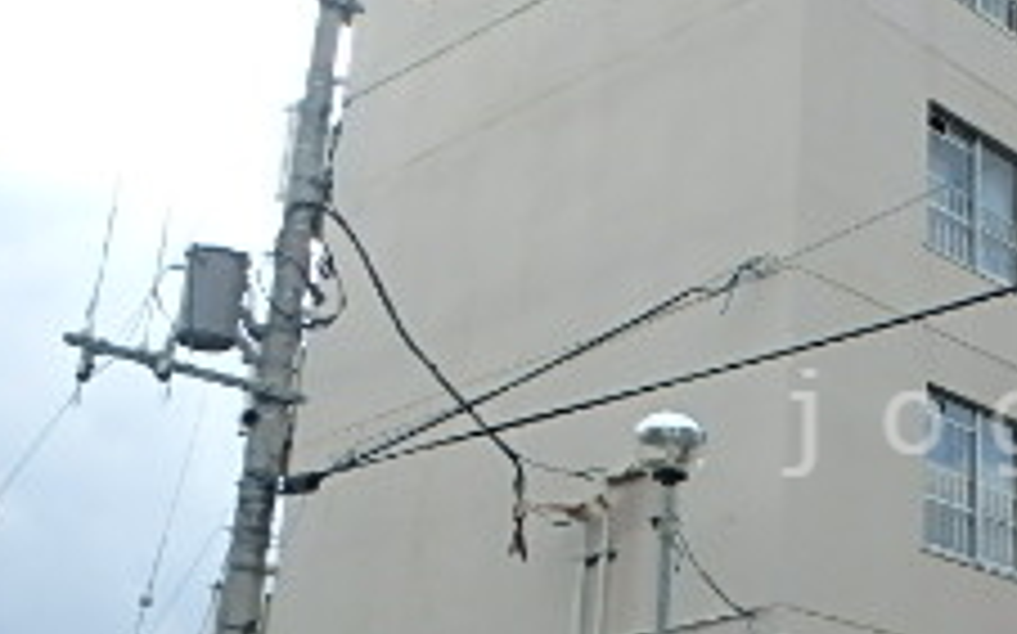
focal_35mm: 63
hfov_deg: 29.6
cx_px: 1089
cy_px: 423
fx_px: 1745
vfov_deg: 20.5
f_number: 3.5
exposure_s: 1/400
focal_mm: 3.7
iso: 125
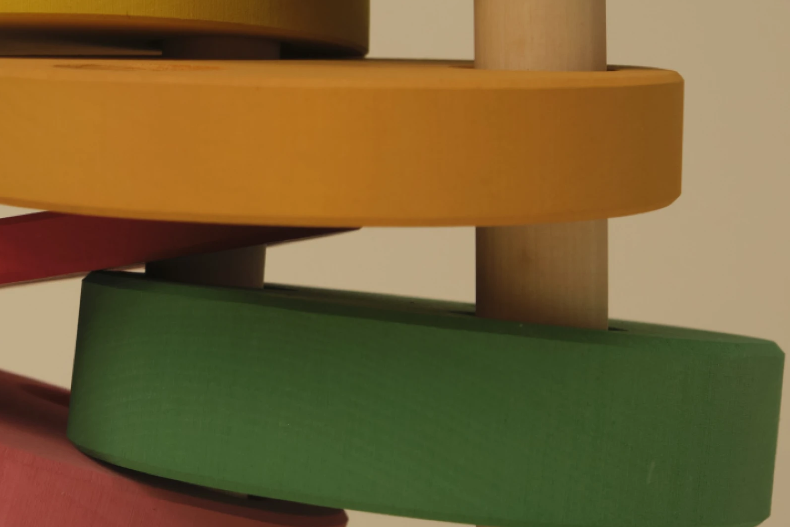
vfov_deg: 14.5
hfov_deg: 21.1
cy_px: 126
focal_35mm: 94
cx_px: 36
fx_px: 2062
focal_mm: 23
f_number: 6.4
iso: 800
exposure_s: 1/250
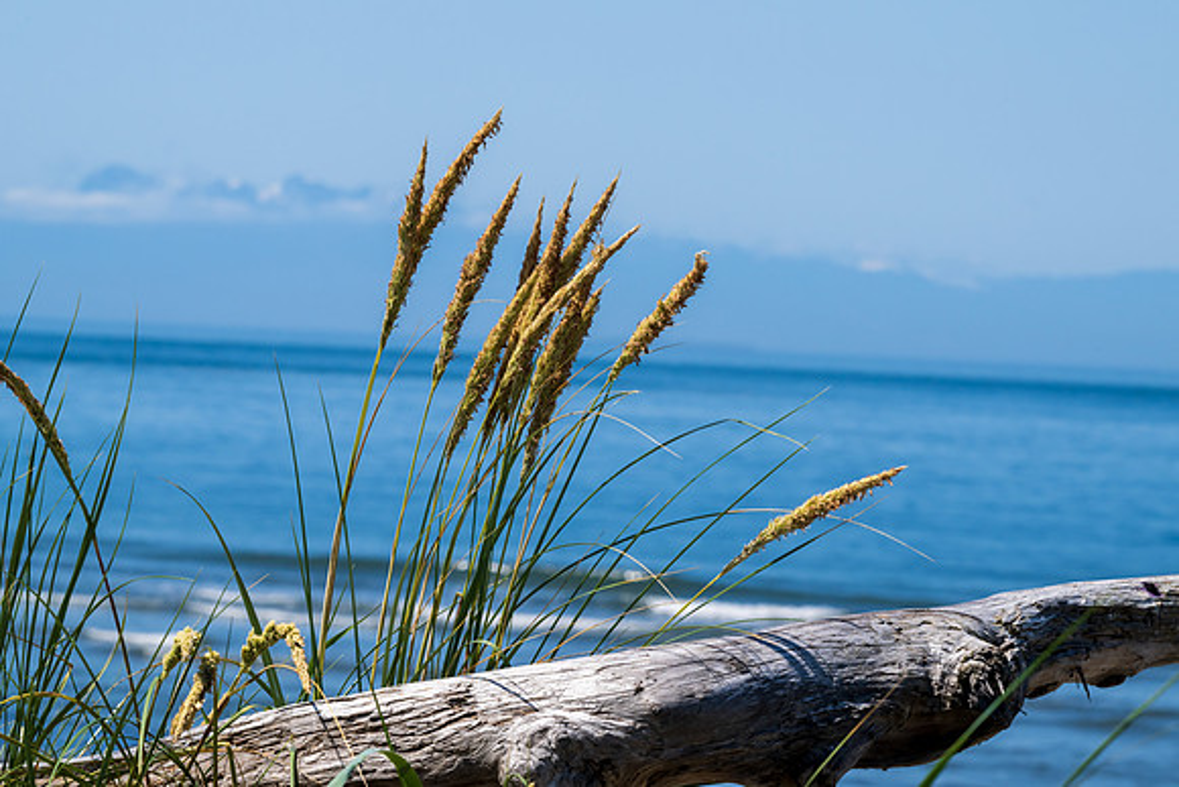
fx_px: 6551
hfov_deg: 10.3
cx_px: 590
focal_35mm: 200
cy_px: 394
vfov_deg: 6.9
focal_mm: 200
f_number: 16
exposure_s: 1/640
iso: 560
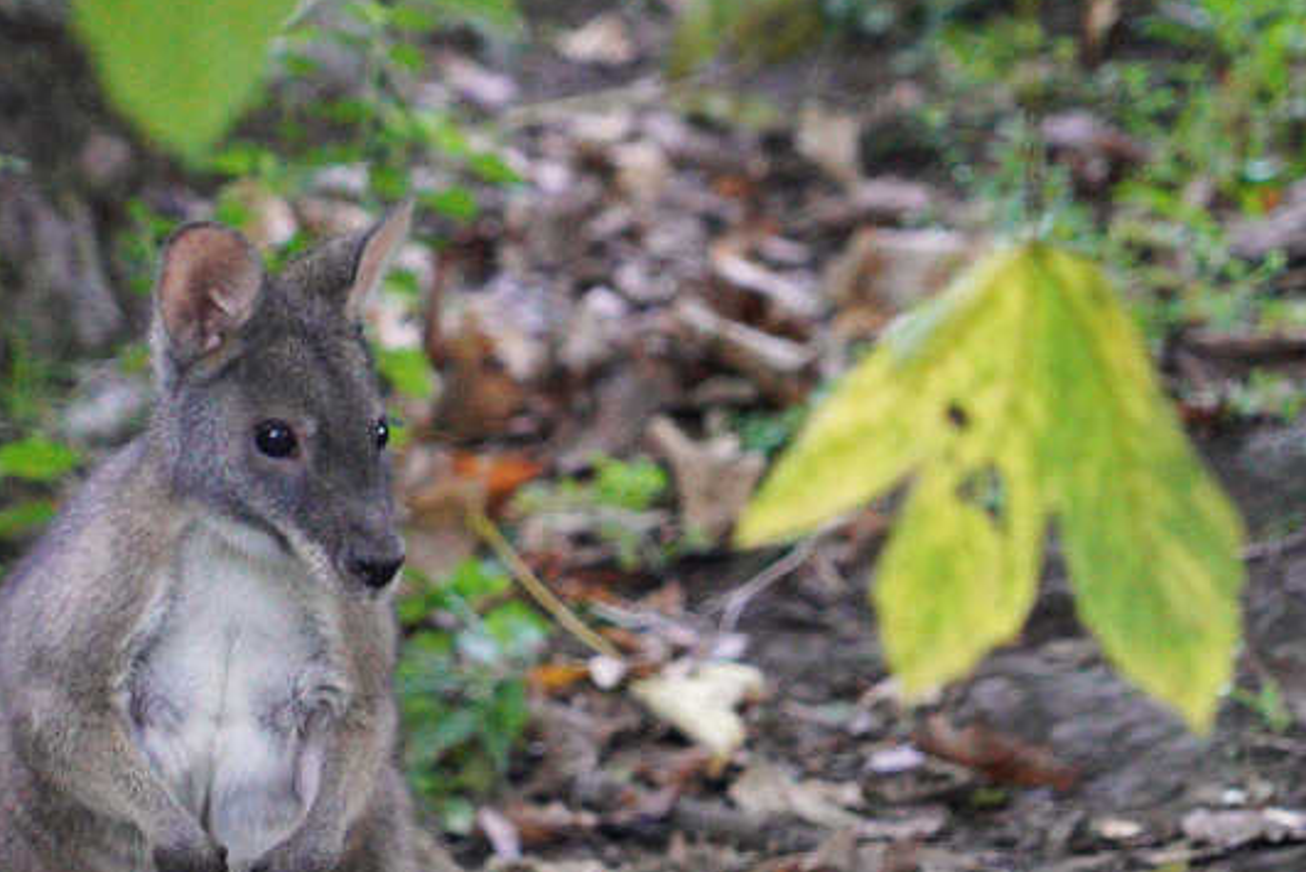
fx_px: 16365
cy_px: 667
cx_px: 395
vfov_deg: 3.0
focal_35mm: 451
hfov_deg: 4.6
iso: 12800
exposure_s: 1/200
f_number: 6.3
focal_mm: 240
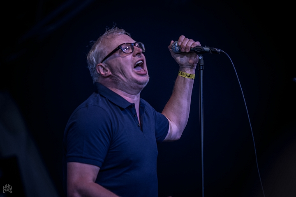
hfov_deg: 8.9
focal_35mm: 232
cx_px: 148
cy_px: 98
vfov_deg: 5.9
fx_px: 1912
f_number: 2.8
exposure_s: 1/100
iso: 250
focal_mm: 155
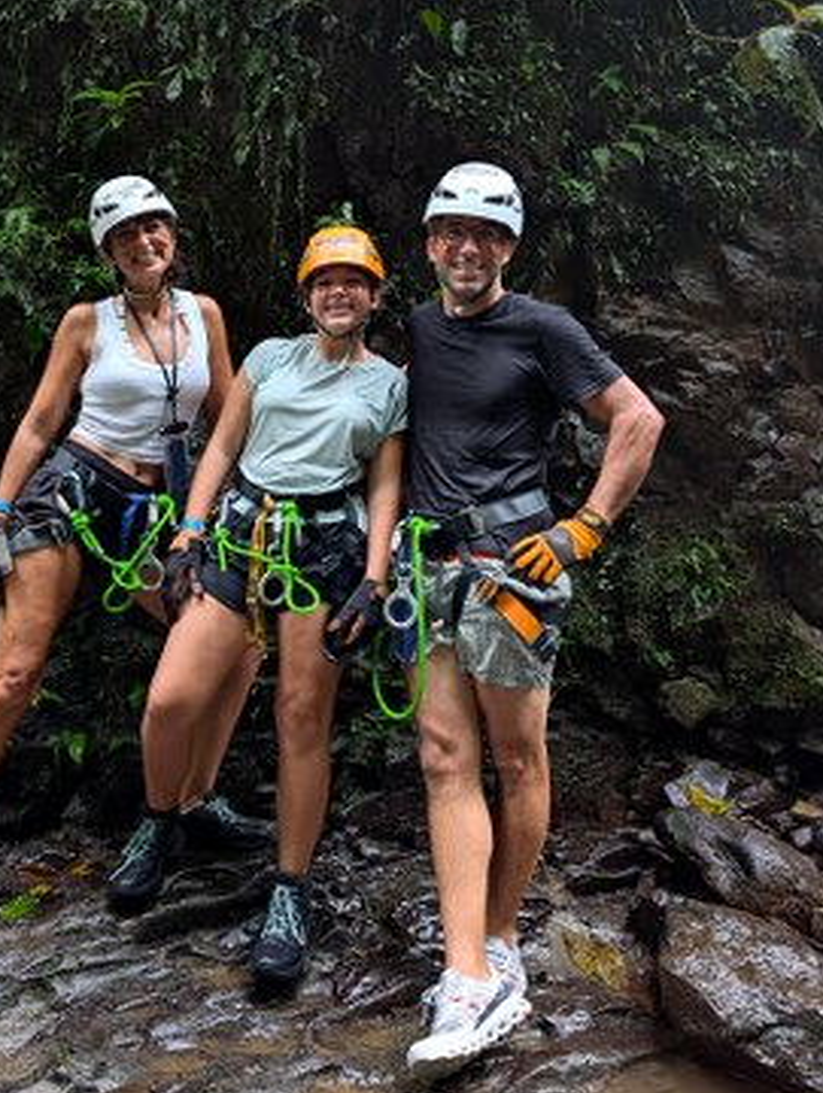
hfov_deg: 43.7
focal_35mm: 32
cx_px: 281
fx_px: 1012
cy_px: 425
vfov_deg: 56.2
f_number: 1.68
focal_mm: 6.9
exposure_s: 1/194
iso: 753
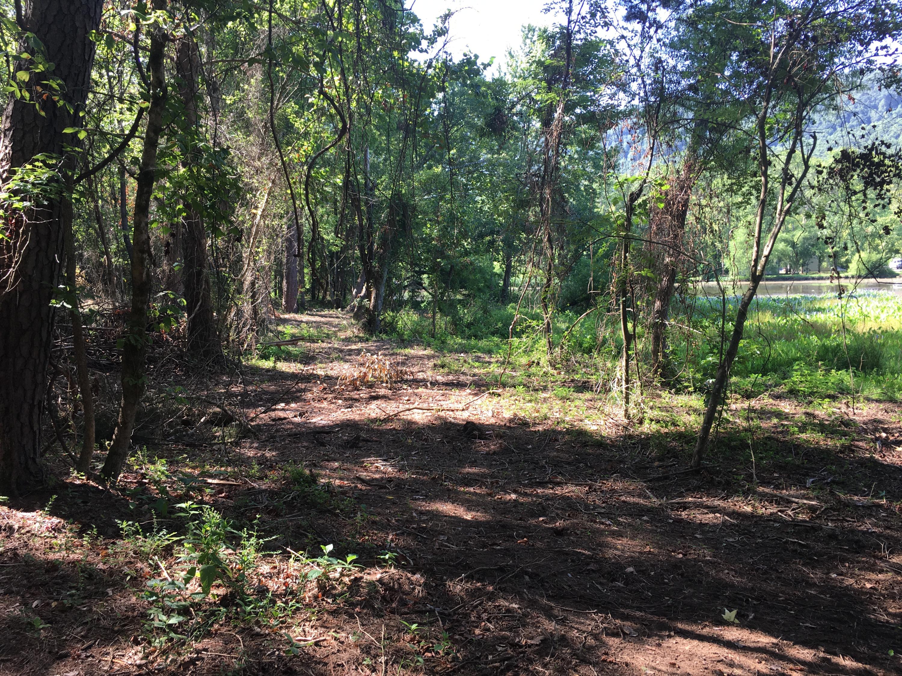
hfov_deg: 61.7
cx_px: 451
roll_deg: +2.0
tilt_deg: -1.2
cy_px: 338
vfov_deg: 48.2
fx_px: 756
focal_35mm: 29
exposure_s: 1/120
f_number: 2.2
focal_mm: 4.15
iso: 25
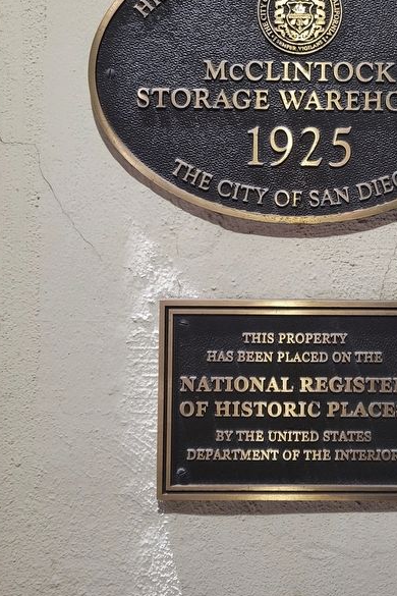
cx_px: 292
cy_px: 225
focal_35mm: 37
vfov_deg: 51.4
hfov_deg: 35.2
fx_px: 612
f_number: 1.8
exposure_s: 1/40
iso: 400
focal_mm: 5.4
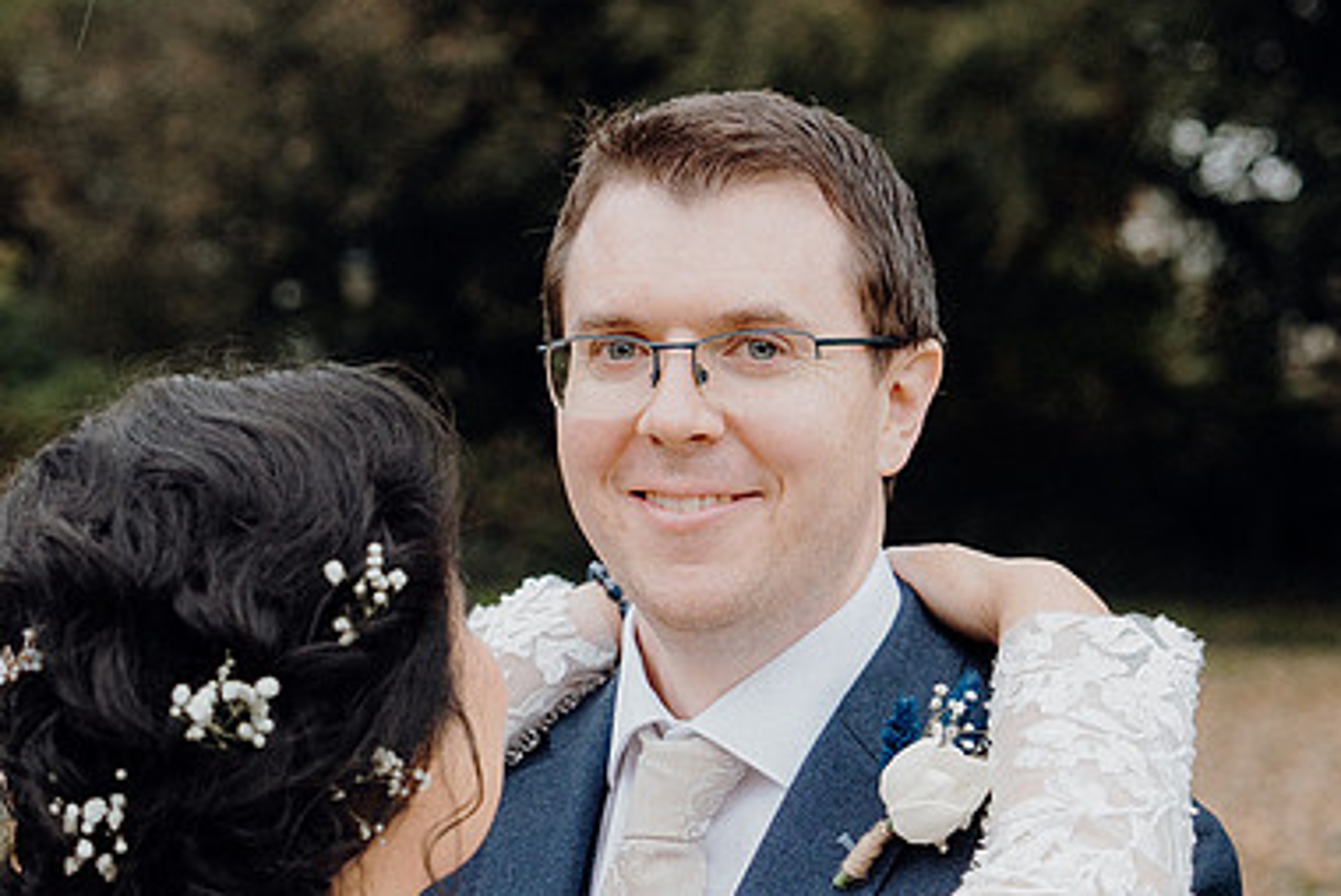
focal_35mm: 116
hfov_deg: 17.6
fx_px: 4324
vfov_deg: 11.8
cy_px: 605
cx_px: 487
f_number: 3.5
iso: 800
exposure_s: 1/160
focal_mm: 51
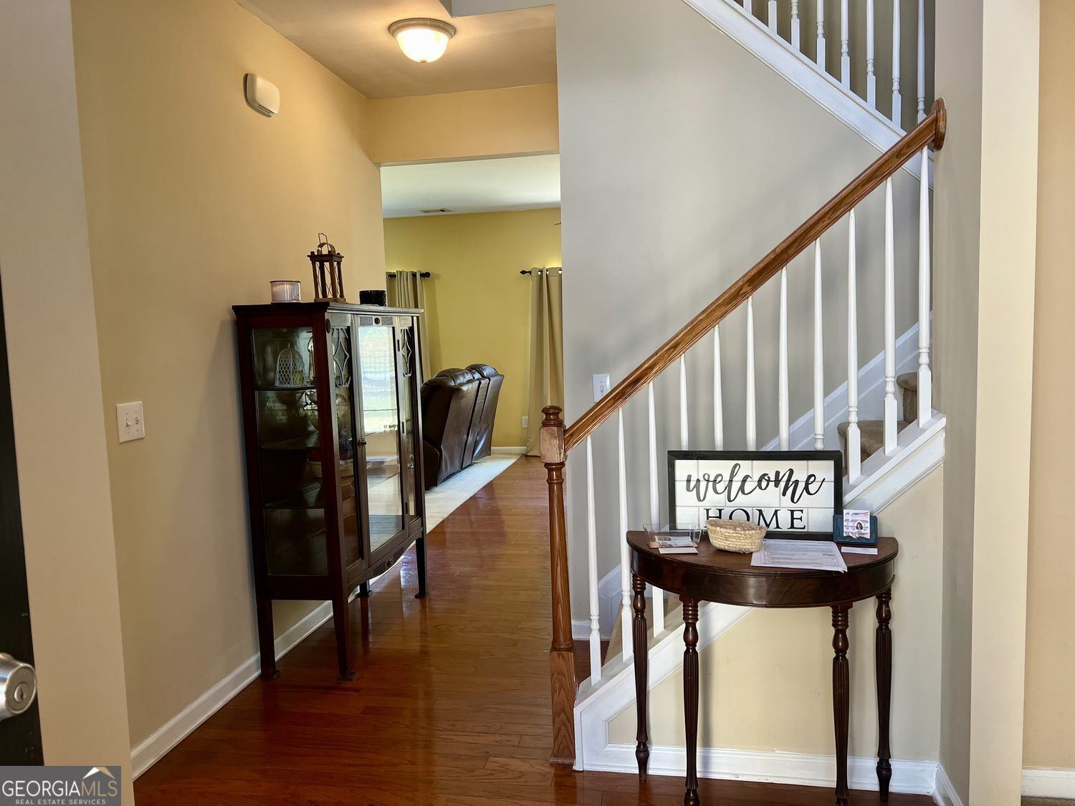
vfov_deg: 53.1
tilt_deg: -4.6
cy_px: 403
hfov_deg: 67.3
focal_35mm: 26
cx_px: 538
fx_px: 807
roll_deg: +2.2
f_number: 1.5
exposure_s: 1/60
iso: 80
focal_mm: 5.7
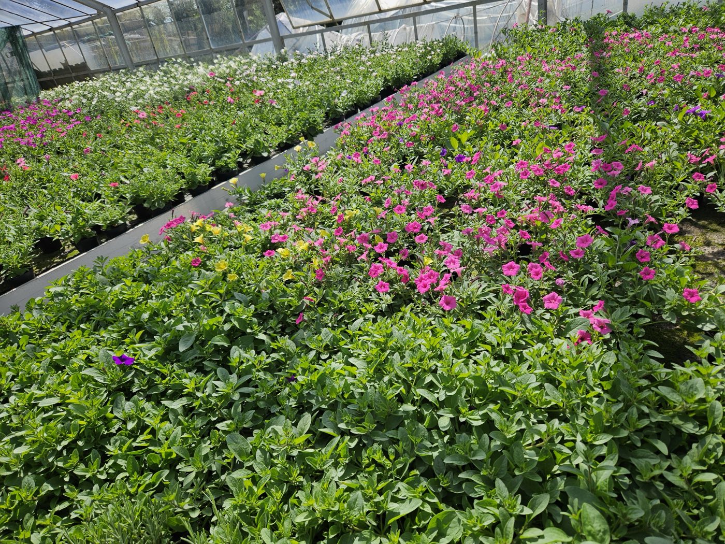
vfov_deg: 58.9
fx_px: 482
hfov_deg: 73.9
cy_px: 272
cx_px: 362
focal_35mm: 23
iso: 25
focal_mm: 5.4
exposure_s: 1/1505
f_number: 1.8
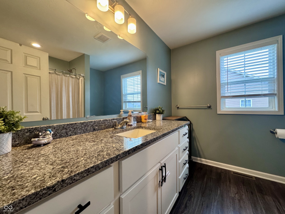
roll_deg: +0.2
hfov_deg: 102.1
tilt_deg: -0.7
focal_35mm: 14
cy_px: 107
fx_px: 115
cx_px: 142
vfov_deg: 85.7
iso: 320
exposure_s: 1/120
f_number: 2.2
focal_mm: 2.22
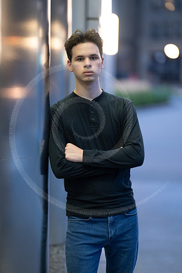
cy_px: 136
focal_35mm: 85
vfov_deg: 23.9
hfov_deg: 16.1
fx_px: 645
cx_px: 91
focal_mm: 85
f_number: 1.2
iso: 1000
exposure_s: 1/200
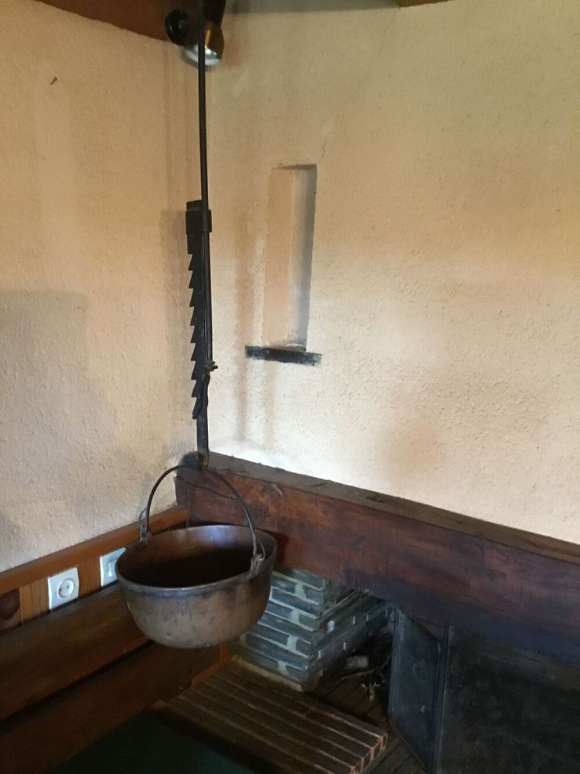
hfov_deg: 45.4
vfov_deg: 58.3
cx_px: 290
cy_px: 387
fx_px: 692
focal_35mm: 31
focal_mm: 3.3
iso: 500
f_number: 2.4
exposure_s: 1/17
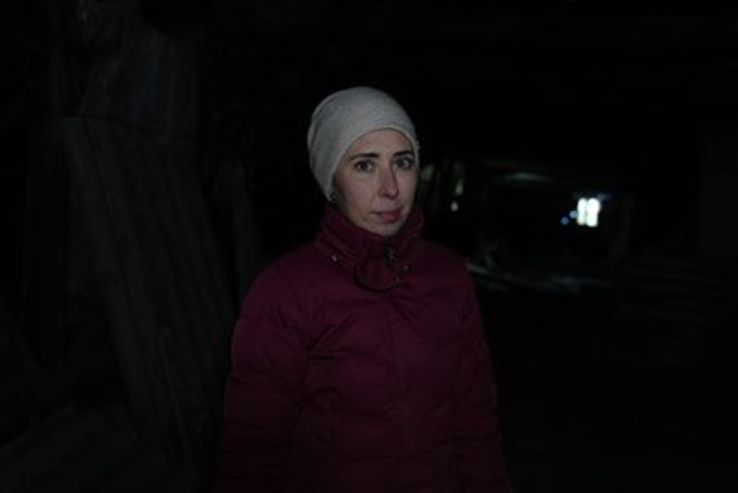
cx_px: 369
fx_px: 656
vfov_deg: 41.1
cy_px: 246
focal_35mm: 32
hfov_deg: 58.7
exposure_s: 1/125
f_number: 2.8
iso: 800
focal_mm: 32
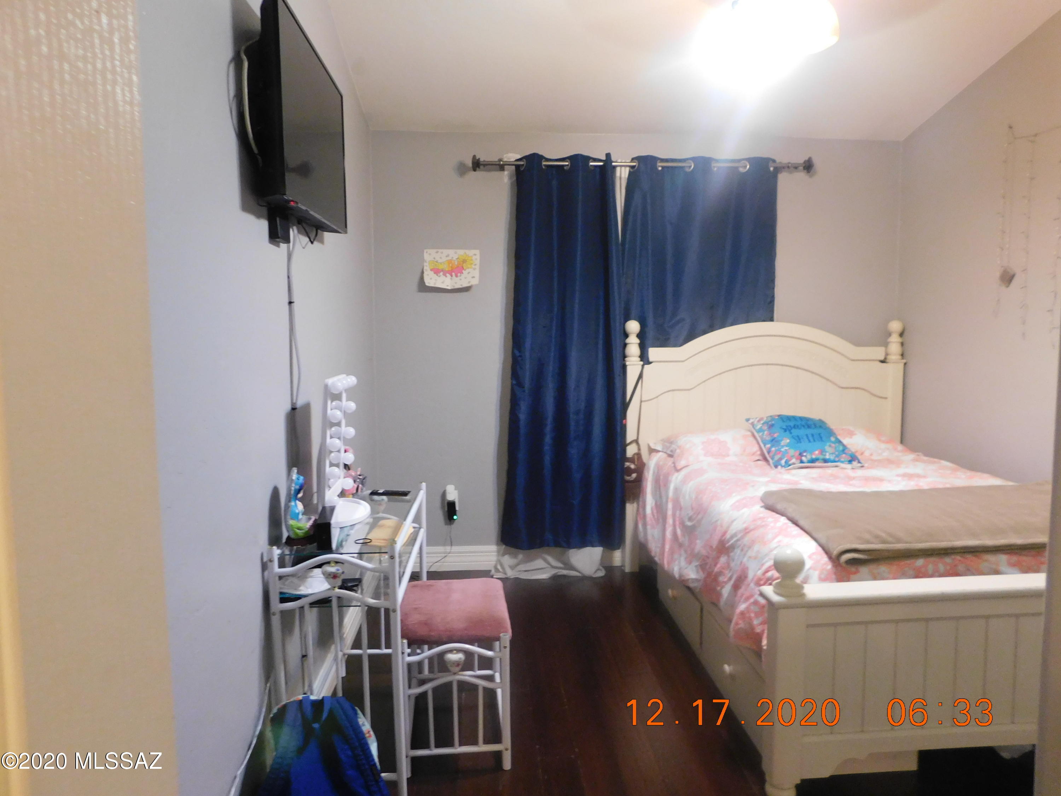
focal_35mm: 23
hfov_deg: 73.9
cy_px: 398
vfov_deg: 58.9
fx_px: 705
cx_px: 530
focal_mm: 4
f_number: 3
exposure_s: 1/5
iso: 400
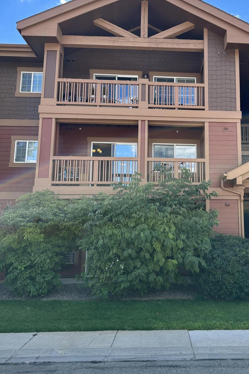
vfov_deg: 57.2
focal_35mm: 33
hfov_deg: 39.0
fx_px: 342
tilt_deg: +9.8
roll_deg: +0.3
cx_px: 184
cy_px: 179
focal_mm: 6.86
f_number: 1.78
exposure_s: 1/971
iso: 80
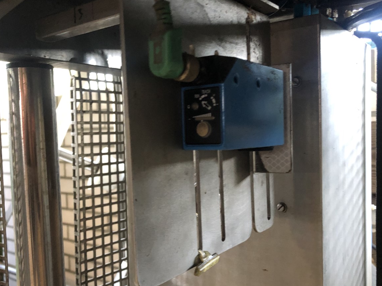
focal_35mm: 35
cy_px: 156
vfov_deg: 40.7
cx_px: 194
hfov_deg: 52.6
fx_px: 386
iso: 100
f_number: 1.8
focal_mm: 4
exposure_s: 1/9
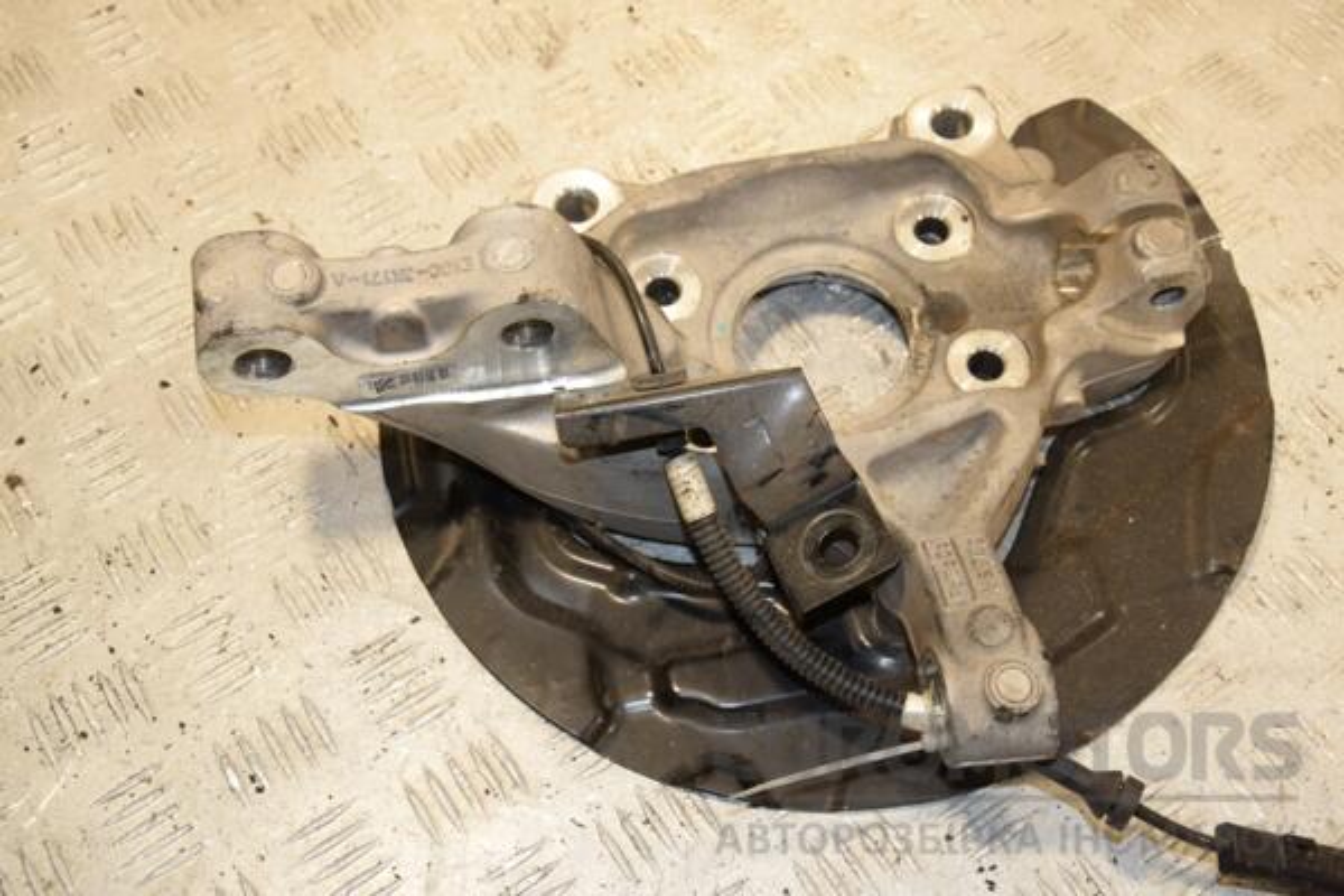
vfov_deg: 26.5
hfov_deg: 38.9
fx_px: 1904
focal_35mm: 51
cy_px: 448
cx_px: 672
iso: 800
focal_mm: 34
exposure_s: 1/200
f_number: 8
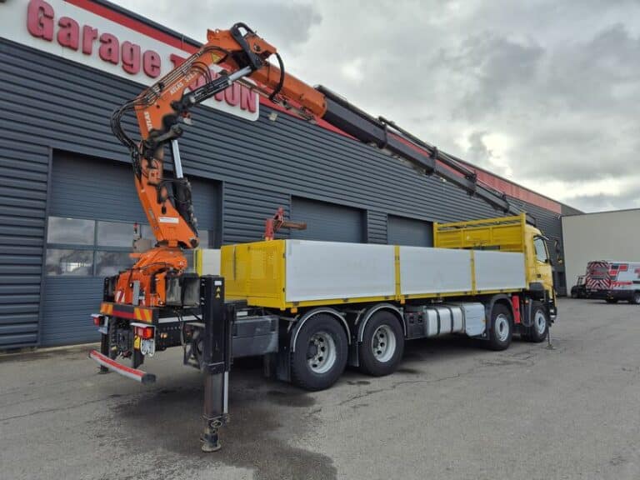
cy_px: 240
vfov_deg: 58.9
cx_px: 320
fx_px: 425
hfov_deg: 73.9
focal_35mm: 23
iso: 25
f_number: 1.8
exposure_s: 1/1400
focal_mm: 5.4
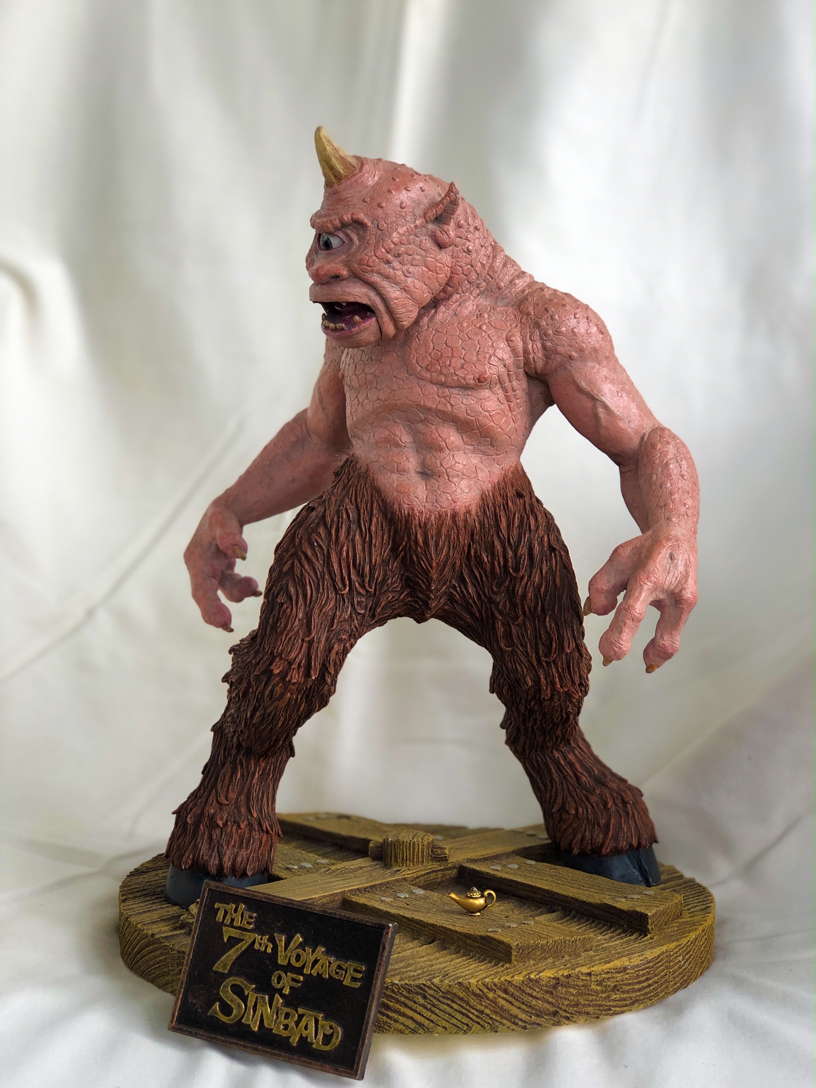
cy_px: 544
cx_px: 408
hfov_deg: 25.7
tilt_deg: -16.7
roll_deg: -0.2
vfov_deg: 33.8
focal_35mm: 57
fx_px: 1792
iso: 25
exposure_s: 1/40
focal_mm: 6.6
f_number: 2.8
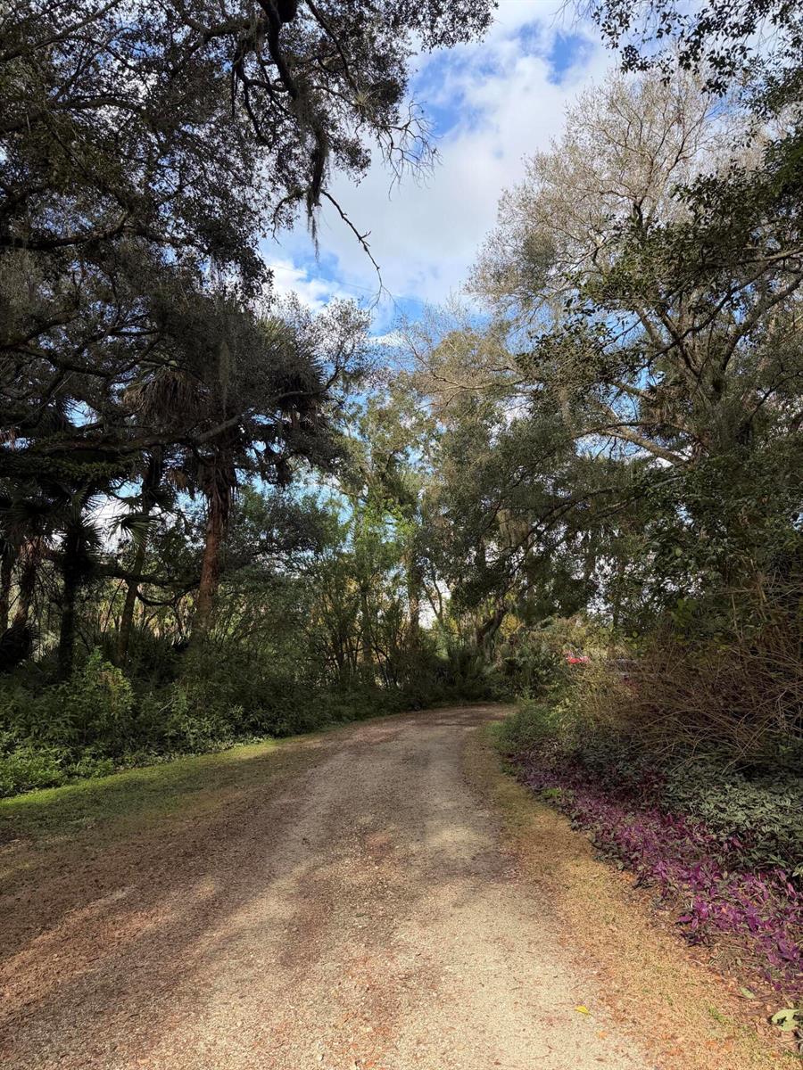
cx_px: 402
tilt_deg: +10.0
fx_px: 742
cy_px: 535
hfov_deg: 56.8
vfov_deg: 71.6
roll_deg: +0.3
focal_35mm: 24
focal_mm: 6.76
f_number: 1.78
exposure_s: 1/1314
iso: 100
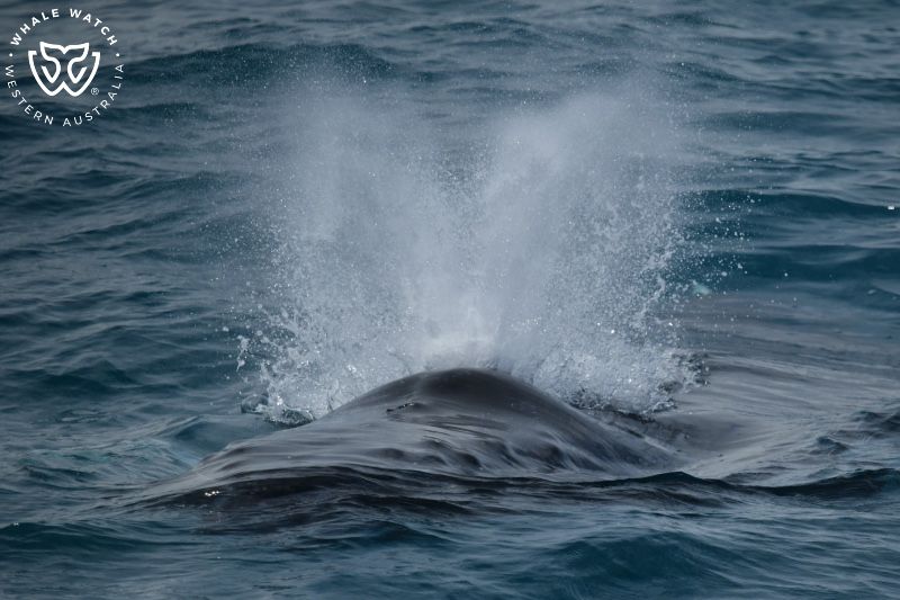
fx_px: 14996
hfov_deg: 3.4
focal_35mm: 600
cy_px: 300
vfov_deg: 2.3
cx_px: 450
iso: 800
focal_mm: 600
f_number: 6.3
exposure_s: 1/8000
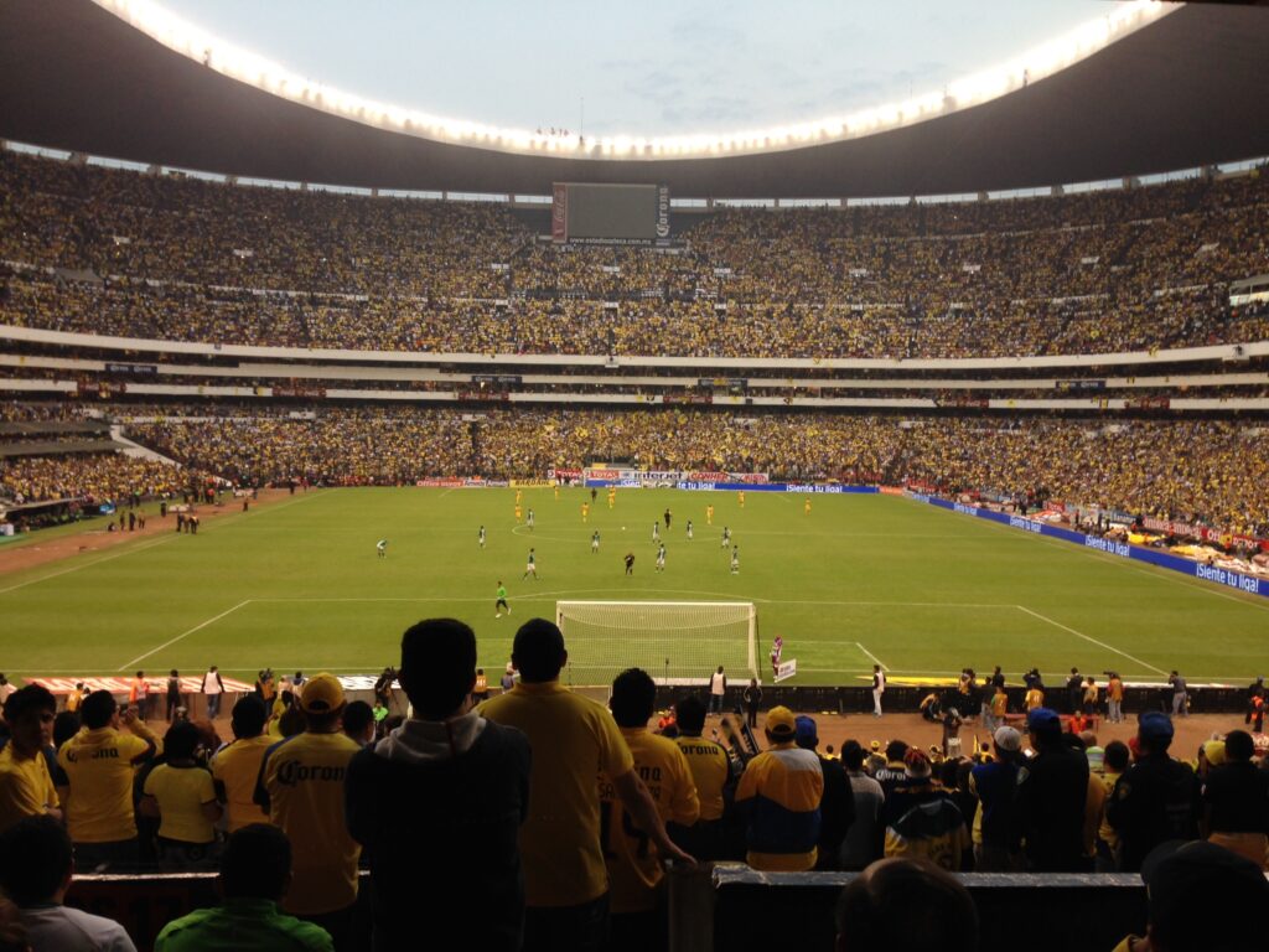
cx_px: 634
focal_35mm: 33
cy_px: 476
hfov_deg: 55.4
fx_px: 1210
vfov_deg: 42.9
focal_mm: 4.12
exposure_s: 1/30
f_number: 2.4
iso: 50
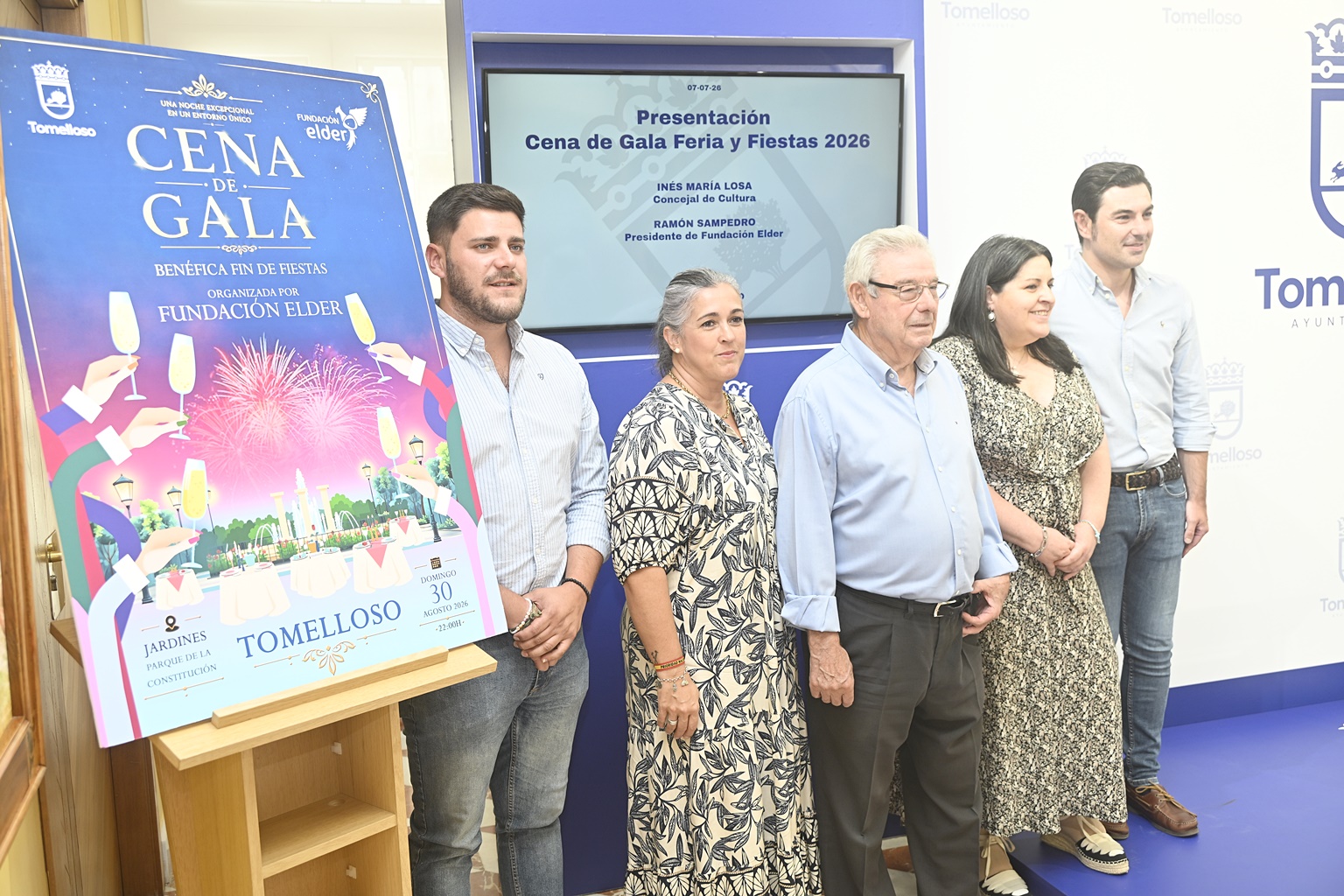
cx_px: 672
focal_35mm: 34
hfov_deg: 55.8
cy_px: 448
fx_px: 1269
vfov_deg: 38.9
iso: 400
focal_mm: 34
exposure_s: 1/60
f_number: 4.8
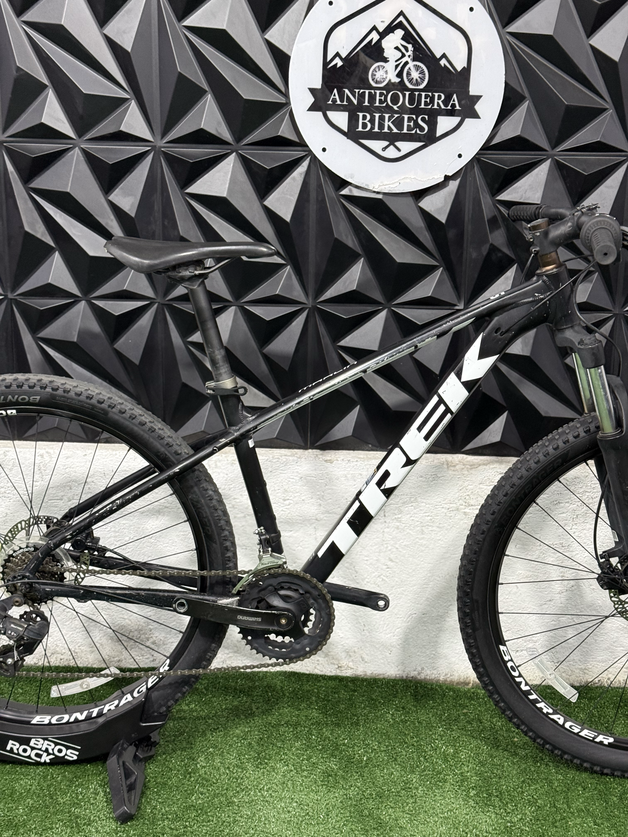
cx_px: 314
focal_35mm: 48
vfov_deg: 39.7
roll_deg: -1.4
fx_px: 1161
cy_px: 418
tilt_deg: -11.4
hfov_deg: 30.3
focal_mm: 6.76
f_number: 1.78
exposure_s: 1/60
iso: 200
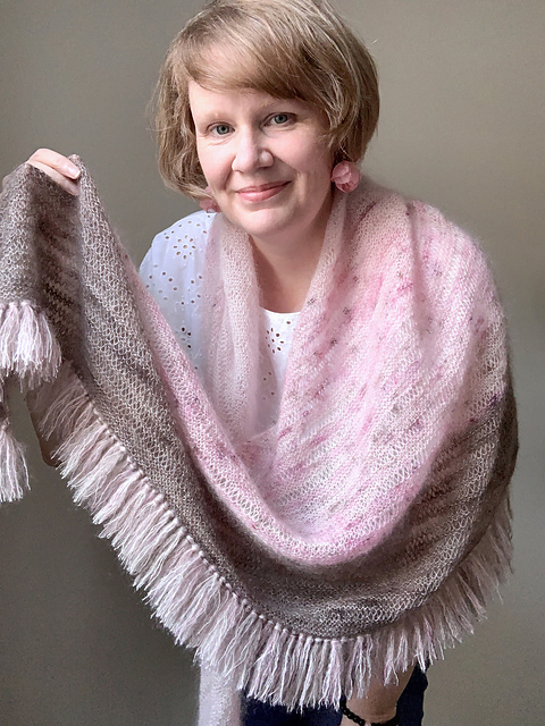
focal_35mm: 32
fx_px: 672
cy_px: 363
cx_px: 272
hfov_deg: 44.2
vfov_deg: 56.8
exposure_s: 1/60
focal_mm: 2.87
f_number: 2.2
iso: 125
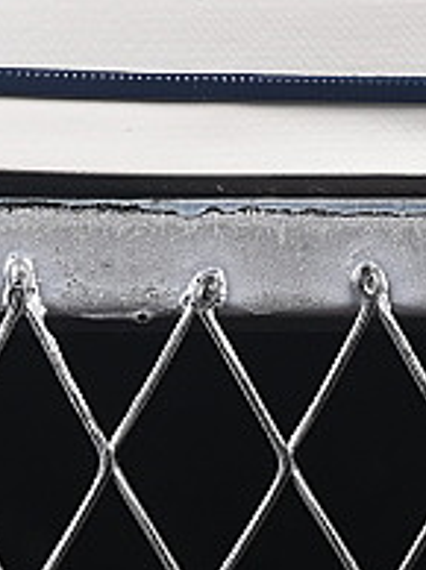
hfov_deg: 3.7
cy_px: -455
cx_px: 203
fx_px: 6611
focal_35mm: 402
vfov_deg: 4.9
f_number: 8
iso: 160
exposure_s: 1/80
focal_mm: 50
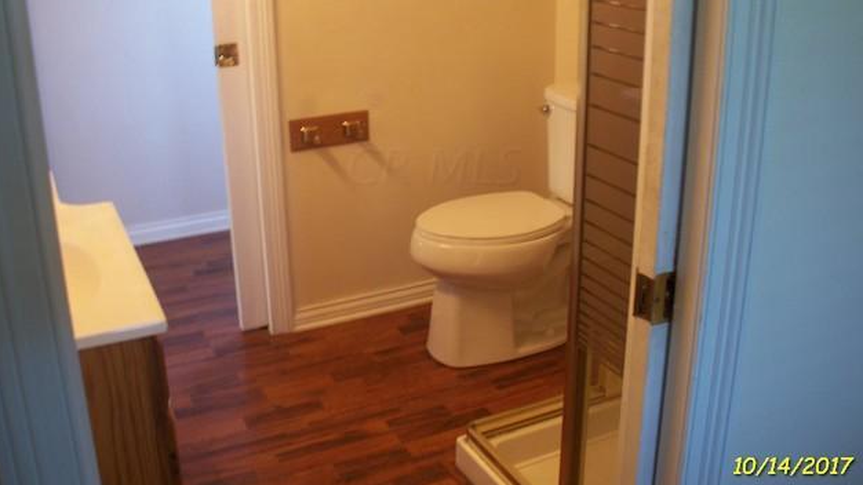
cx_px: 433
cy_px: 165
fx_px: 892
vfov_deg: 30.2
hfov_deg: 51.6
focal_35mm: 39
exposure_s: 1/6
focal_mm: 7.54
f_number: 2.8
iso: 80
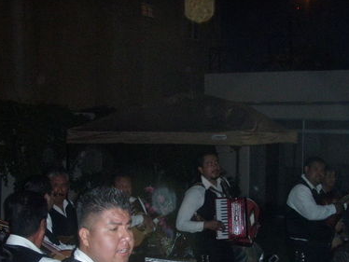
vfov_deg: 22.2
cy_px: 218
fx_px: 656
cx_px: 182
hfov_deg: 29.8
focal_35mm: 65
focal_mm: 6.7
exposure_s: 1/30
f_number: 3.5
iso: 400
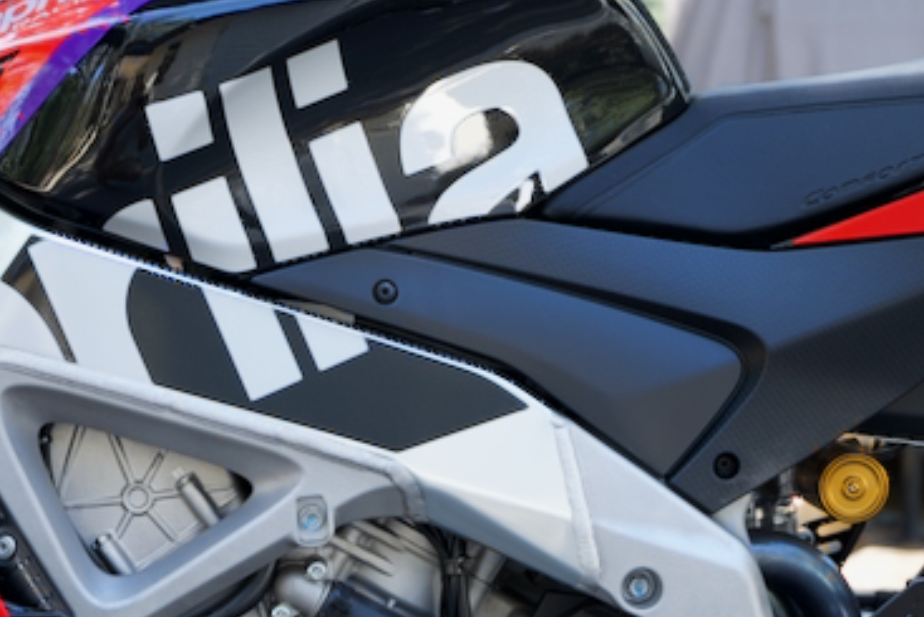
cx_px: 441
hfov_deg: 16.8
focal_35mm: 122
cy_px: 473
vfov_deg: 11.2
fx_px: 3132
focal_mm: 35
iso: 100
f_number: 2.8
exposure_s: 1/80
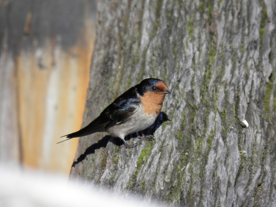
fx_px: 6705
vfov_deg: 1.8
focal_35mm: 841
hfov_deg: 2.4
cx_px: 138
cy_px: 103
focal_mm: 147
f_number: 5.6
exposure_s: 1/500
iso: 80
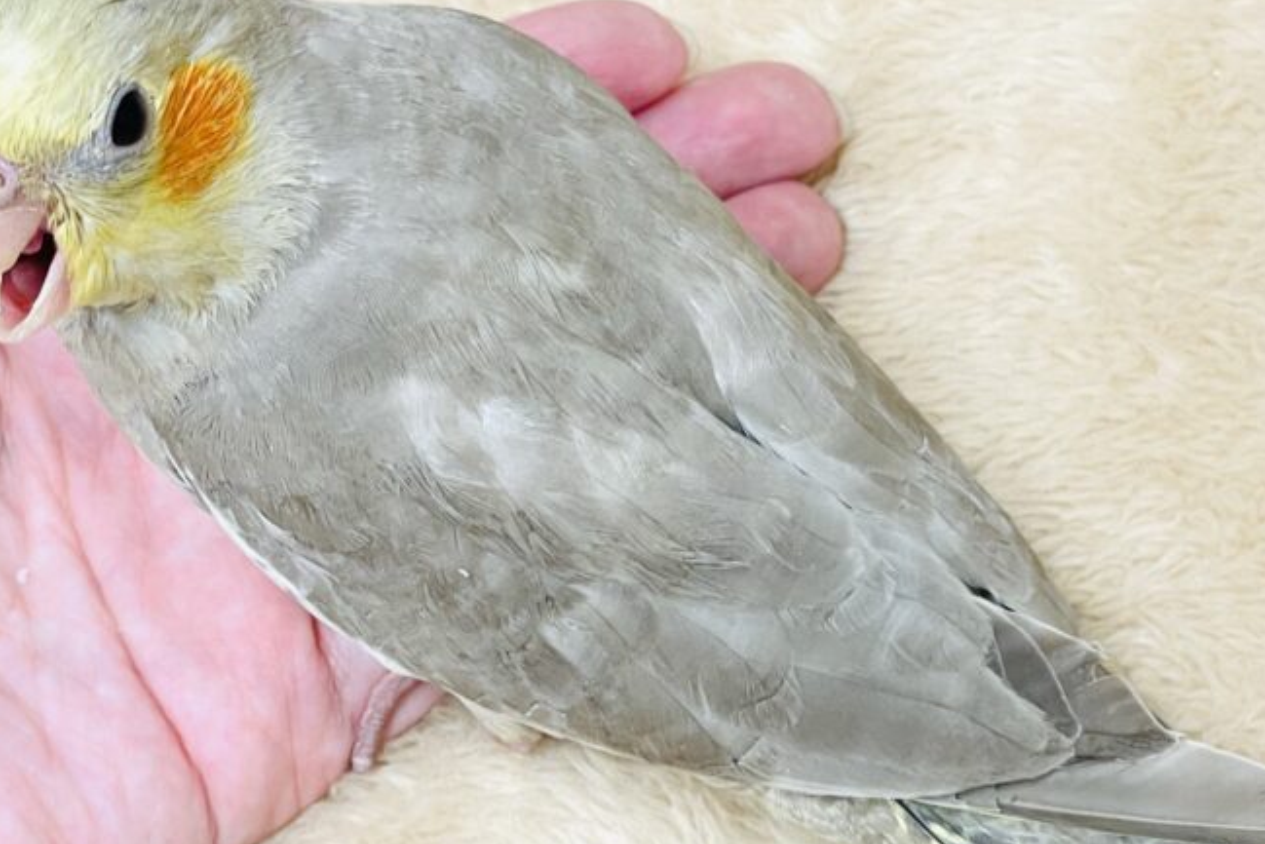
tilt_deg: -54.6
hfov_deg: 20.4
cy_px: 528
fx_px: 3514
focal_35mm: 100
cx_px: 602
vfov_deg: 13.7
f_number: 2
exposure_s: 1/99
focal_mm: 6
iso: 125
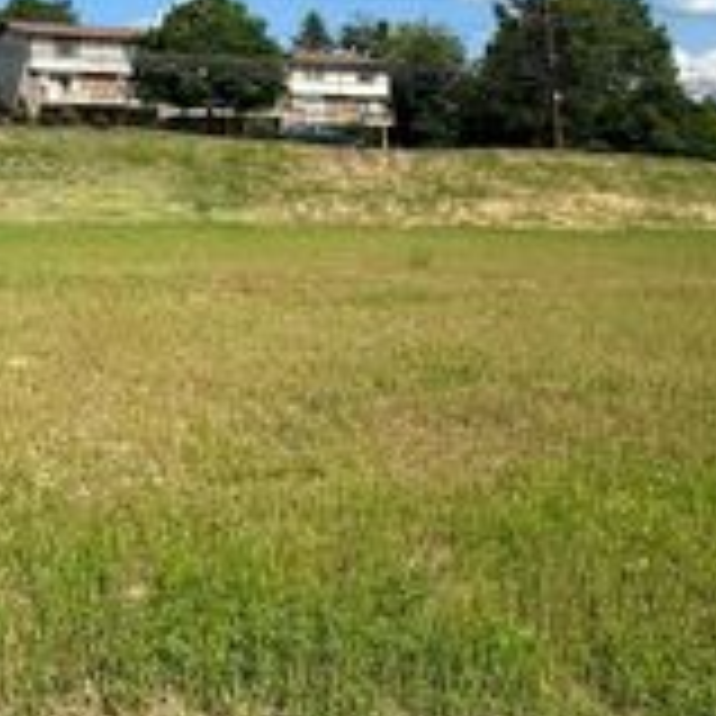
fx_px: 913
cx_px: 41
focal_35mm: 39
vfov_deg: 41.2
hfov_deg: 39.0
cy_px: 151
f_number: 2.2
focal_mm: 2.22
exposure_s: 1/1887
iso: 50
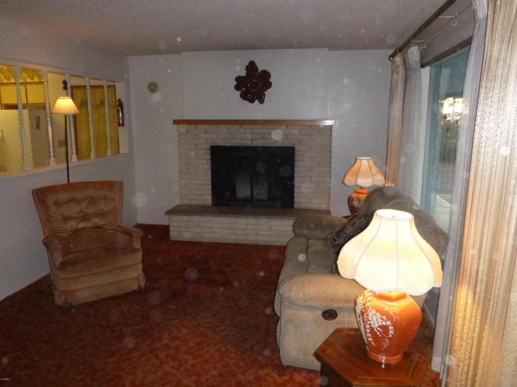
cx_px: 265
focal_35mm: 26
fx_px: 388
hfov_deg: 67.3
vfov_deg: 53.0
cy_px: 190
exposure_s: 1/60
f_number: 3.9
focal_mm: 4.5
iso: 500
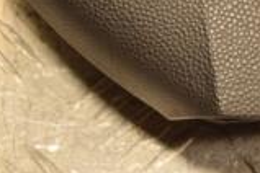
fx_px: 2130
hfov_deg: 6.9
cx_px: 324
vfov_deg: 4.6
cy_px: -150
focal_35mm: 295
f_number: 6.3
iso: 800
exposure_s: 1/160
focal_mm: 52
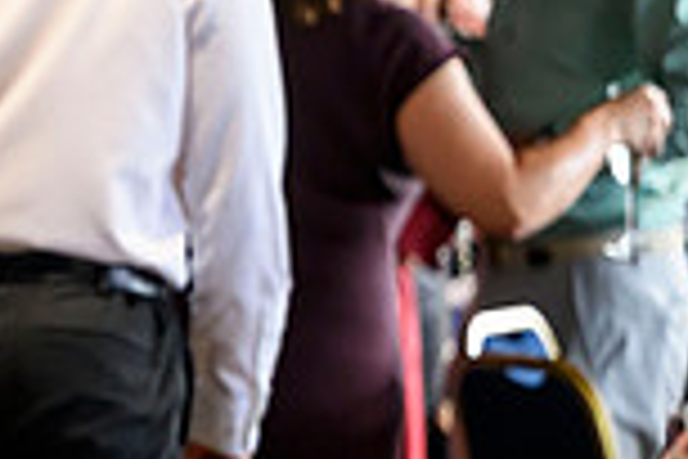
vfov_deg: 3.0
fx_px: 8714
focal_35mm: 456
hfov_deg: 4.5
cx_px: -585
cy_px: 128
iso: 2500
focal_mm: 120
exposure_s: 1/500
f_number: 2.8
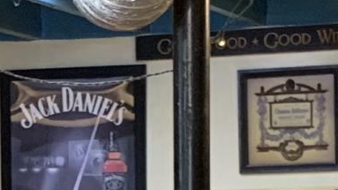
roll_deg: +0.8
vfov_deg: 5.4
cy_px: 304
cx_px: -41
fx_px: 1989
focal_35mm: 222
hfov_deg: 9.6
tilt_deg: -1.4
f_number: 1.8
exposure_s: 1/40
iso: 400
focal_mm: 4.25
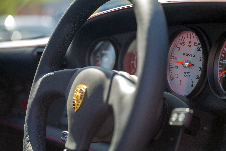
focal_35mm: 90
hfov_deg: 22.6
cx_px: 113
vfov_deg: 15.2
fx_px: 565
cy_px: 76
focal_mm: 90
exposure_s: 1/160
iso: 200
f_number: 4
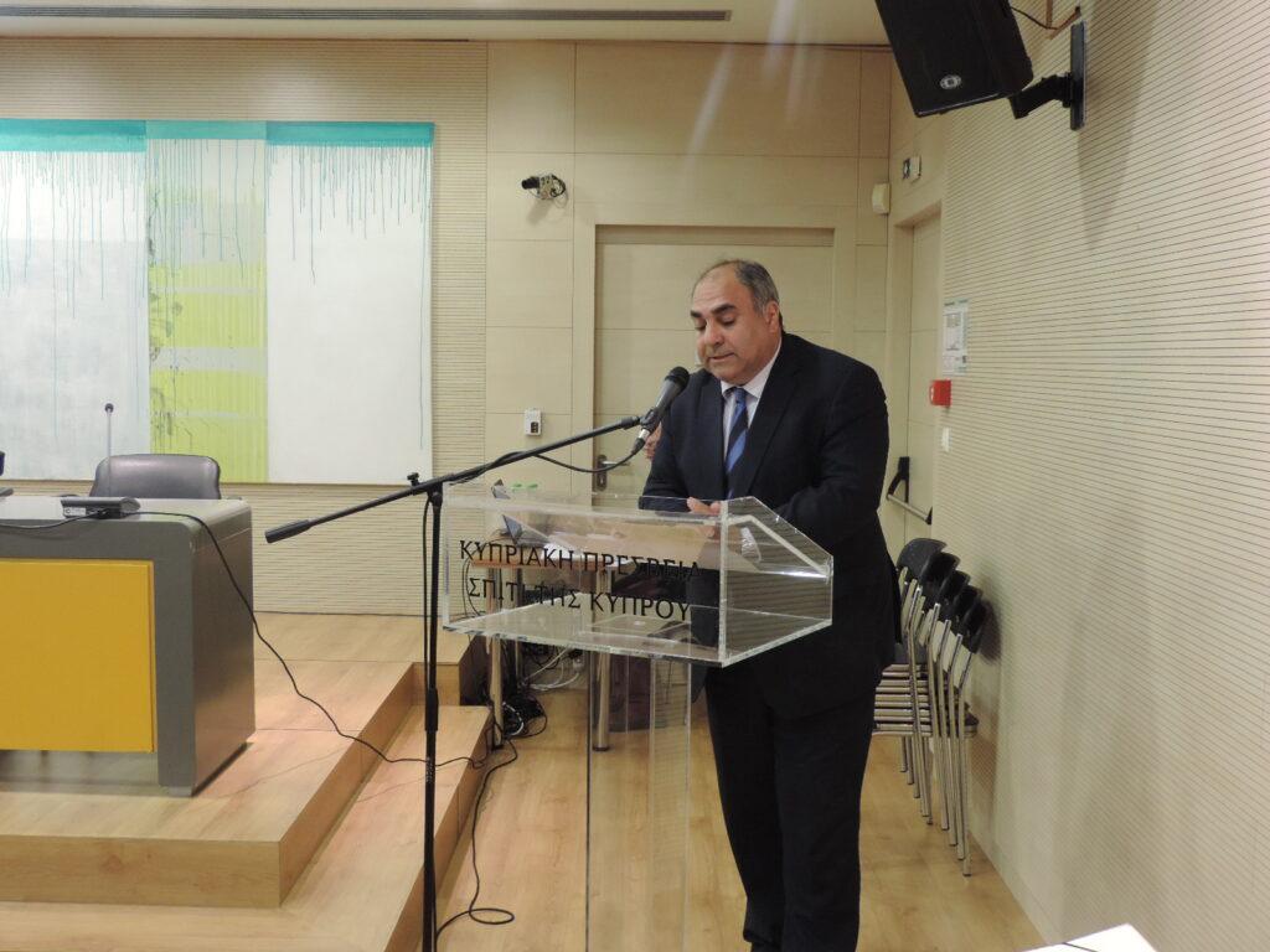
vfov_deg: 36.0
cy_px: 476
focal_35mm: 40
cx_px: 635
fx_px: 1468
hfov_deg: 46.8
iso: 400
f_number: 3.3
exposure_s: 1/20
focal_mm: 7.1
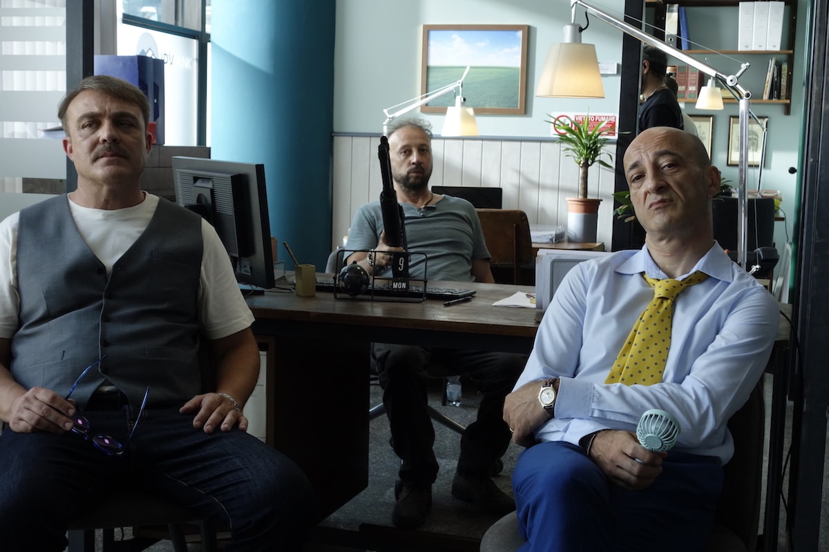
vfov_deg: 25.1
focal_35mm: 54
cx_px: 414
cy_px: 276
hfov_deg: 36.9
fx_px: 1243
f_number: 5.6
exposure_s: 1/80
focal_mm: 19.98
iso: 400
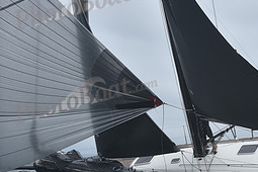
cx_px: 210
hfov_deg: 12.9
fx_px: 1139
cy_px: 136
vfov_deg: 8.6
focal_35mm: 159
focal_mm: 70
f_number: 5
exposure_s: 1/1250
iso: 200
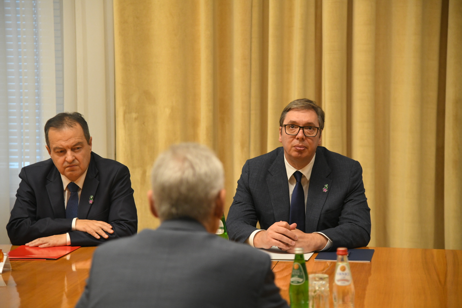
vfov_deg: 15.9
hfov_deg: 23.6
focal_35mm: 86
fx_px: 1104
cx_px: 231
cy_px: 154
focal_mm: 86
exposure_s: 1/160
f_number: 4
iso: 2500
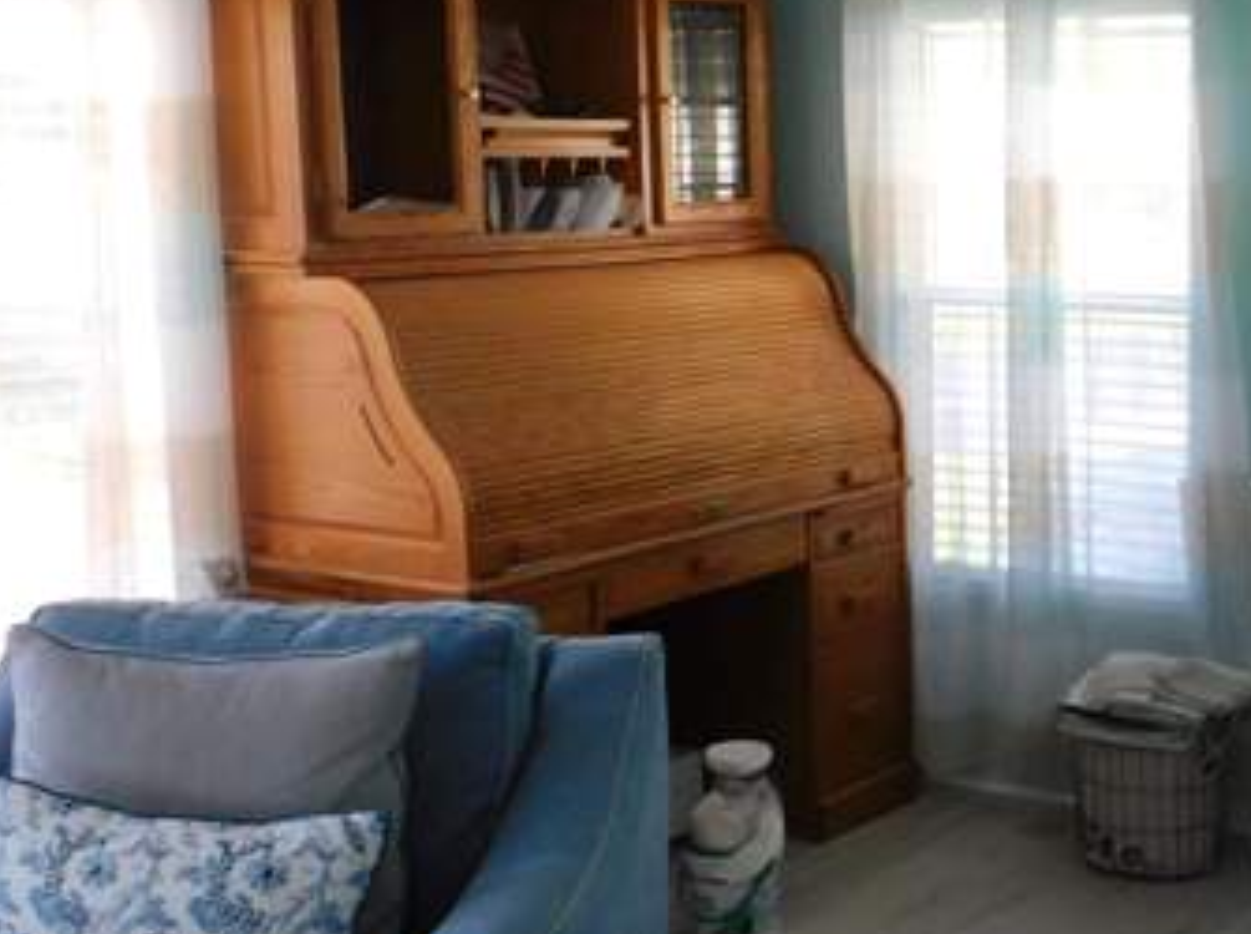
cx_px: 1146
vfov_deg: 26.5
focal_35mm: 55
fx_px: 1984
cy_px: 495
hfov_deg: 33.0
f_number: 3
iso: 125
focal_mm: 4
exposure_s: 1/50
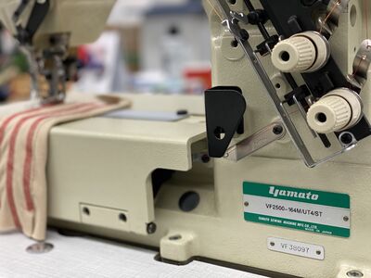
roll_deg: +1.6
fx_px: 557
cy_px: 139
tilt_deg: -12.2
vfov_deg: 28.0
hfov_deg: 36.8
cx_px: 186
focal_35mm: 52
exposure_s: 1/100
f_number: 2
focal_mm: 6
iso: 125
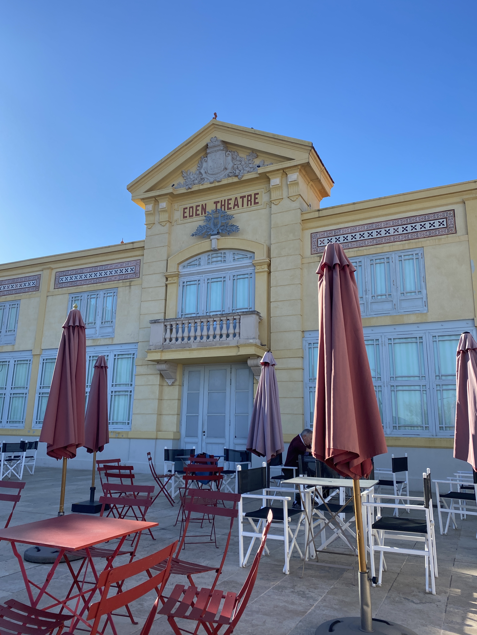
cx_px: 238
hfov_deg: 53.1
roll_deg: -1.5
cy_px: 318
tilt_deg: +14.6
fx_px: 478
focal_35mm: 26
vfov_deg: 67.3
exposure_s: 1/1362
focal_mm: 4.25
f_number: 1.8
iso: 32
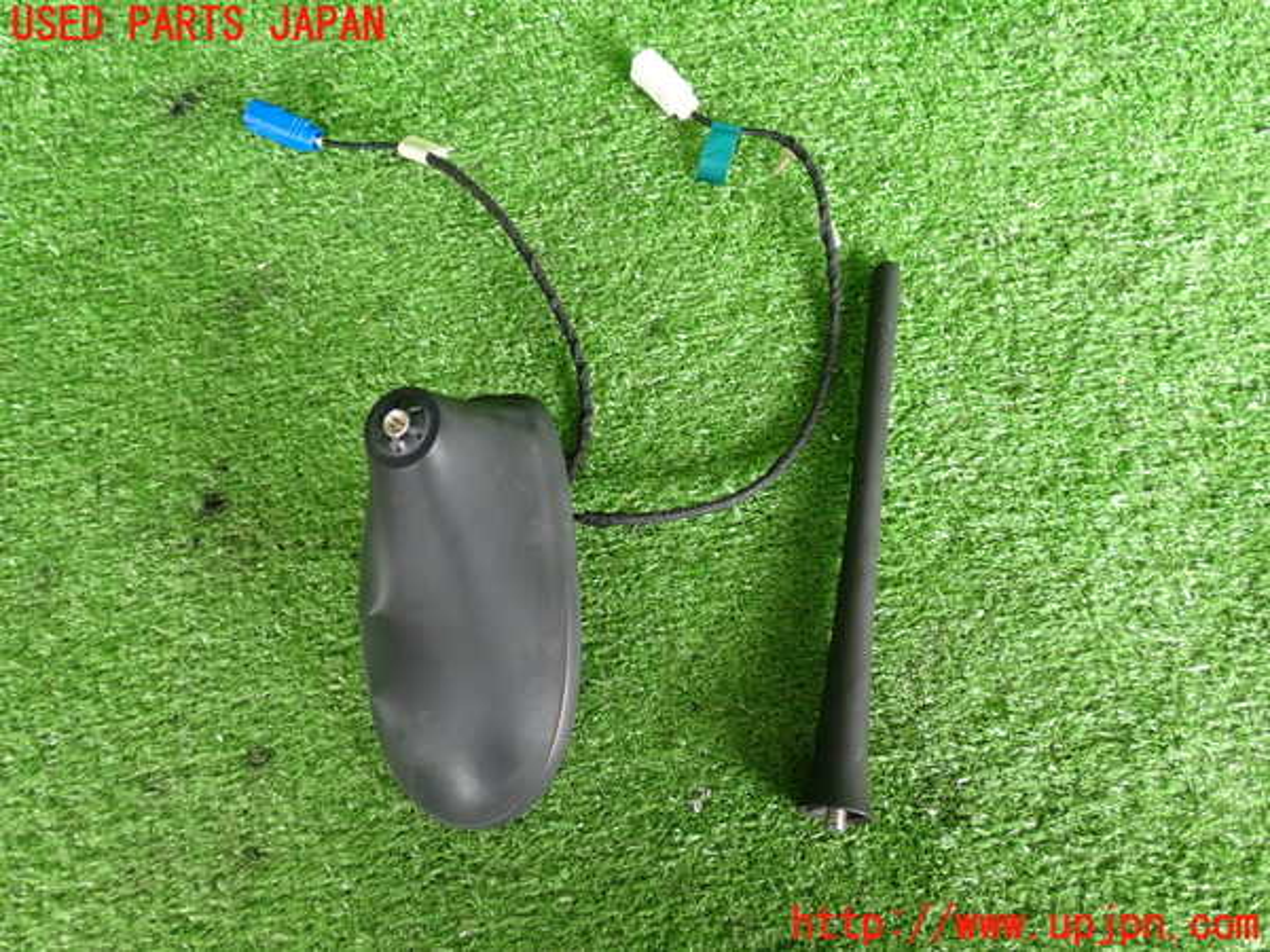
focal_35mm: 32
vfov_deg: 44.2
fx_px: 1174
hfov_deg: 56.8
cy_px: 476
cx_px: 635
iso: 200
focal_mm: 5.79
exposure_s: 1/50
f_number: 2.4
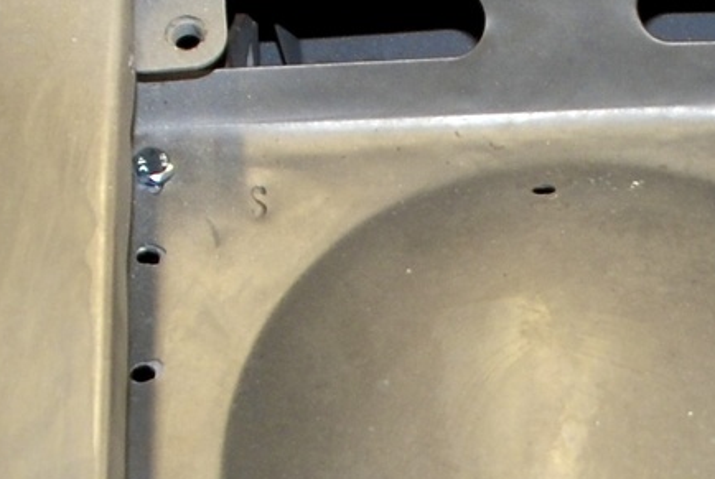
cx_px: 591
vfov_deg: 7.2
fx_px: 3780
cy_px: 548
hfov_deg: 10.8
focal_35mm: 190
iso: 200
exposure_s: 1/60
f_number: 3.8
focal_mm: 22
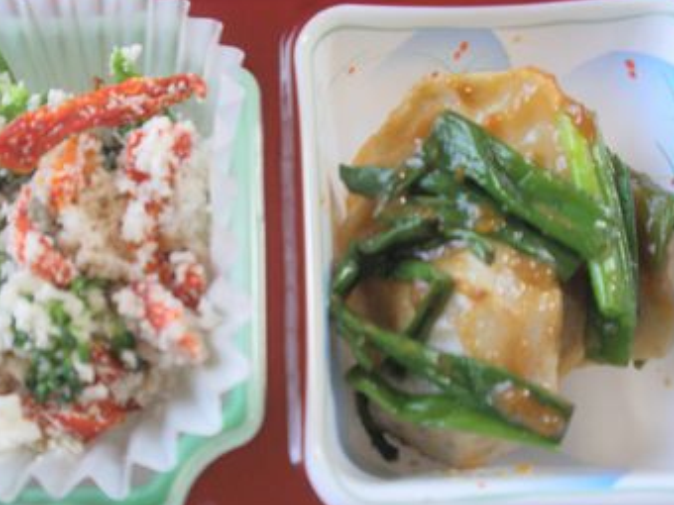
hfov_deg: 38.7
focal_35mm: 49
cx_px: 256
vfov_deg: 29.7
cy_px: 281
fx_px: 954
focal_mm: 6.6
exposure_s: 1/80
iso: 100
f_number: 3.5
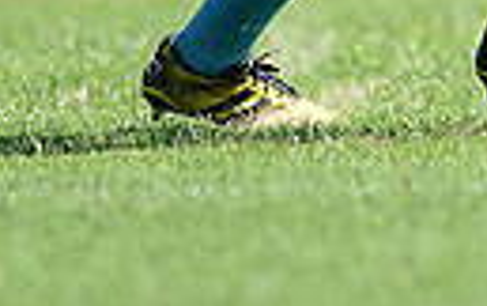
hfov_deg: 1.5
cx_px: 540
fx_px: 18300
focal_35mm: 1377
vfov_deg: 1.0
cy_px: -402
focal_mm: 300
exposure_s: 1/2000
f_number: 2.8
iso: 200
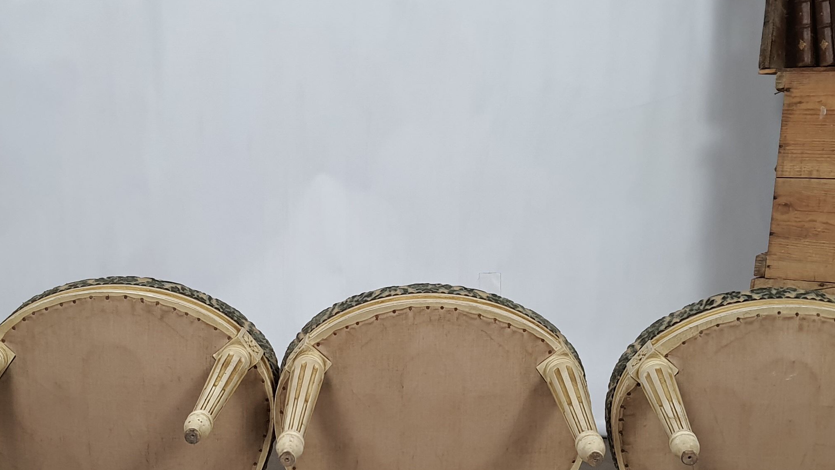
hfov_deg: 36.5
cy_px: 425
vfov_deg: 20.6
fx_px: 1262
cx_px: 349
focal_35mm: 57
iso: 100
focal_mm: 4.32
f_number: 1.7
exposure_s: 1/100
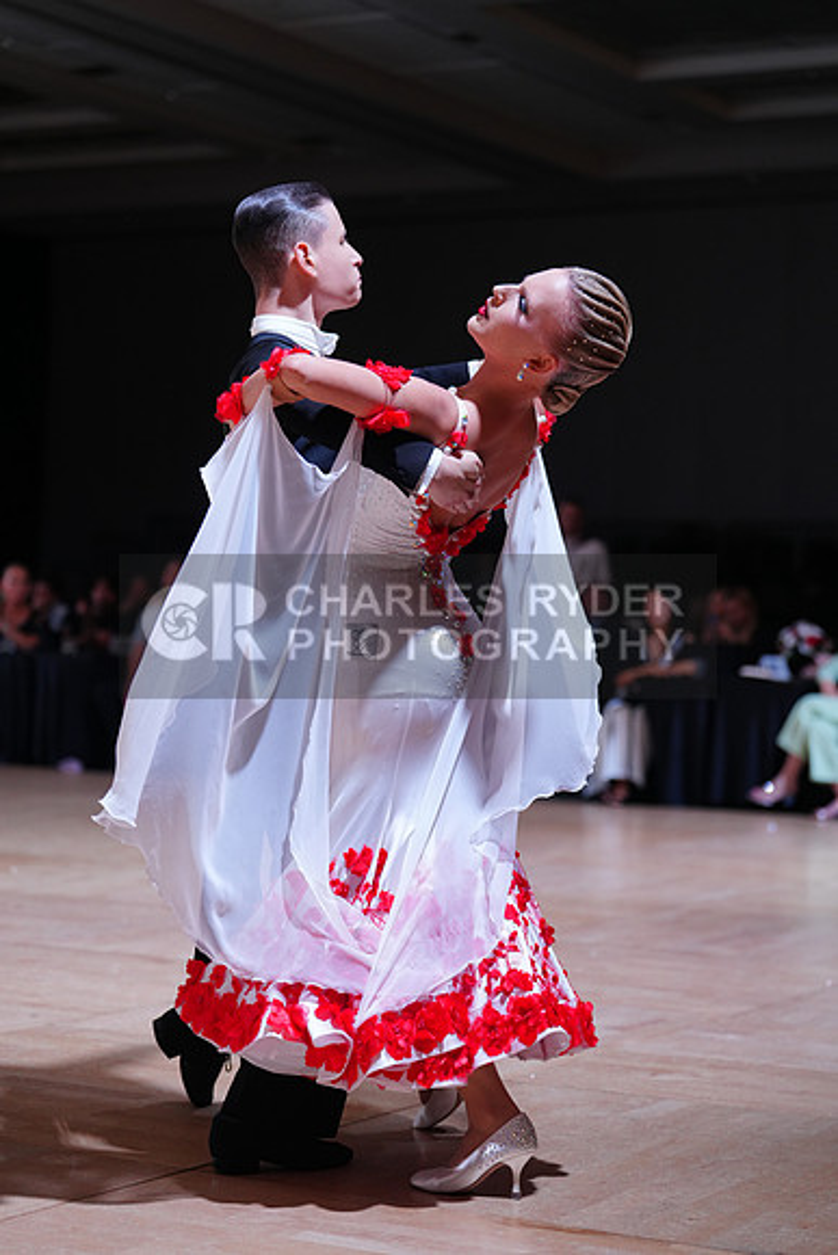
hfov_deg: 18.0
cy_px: 628
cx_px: 419
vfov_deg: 26.6
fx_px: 2652
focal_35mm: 76
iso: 1000
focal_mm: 76
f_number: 2.8
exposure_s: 1/500
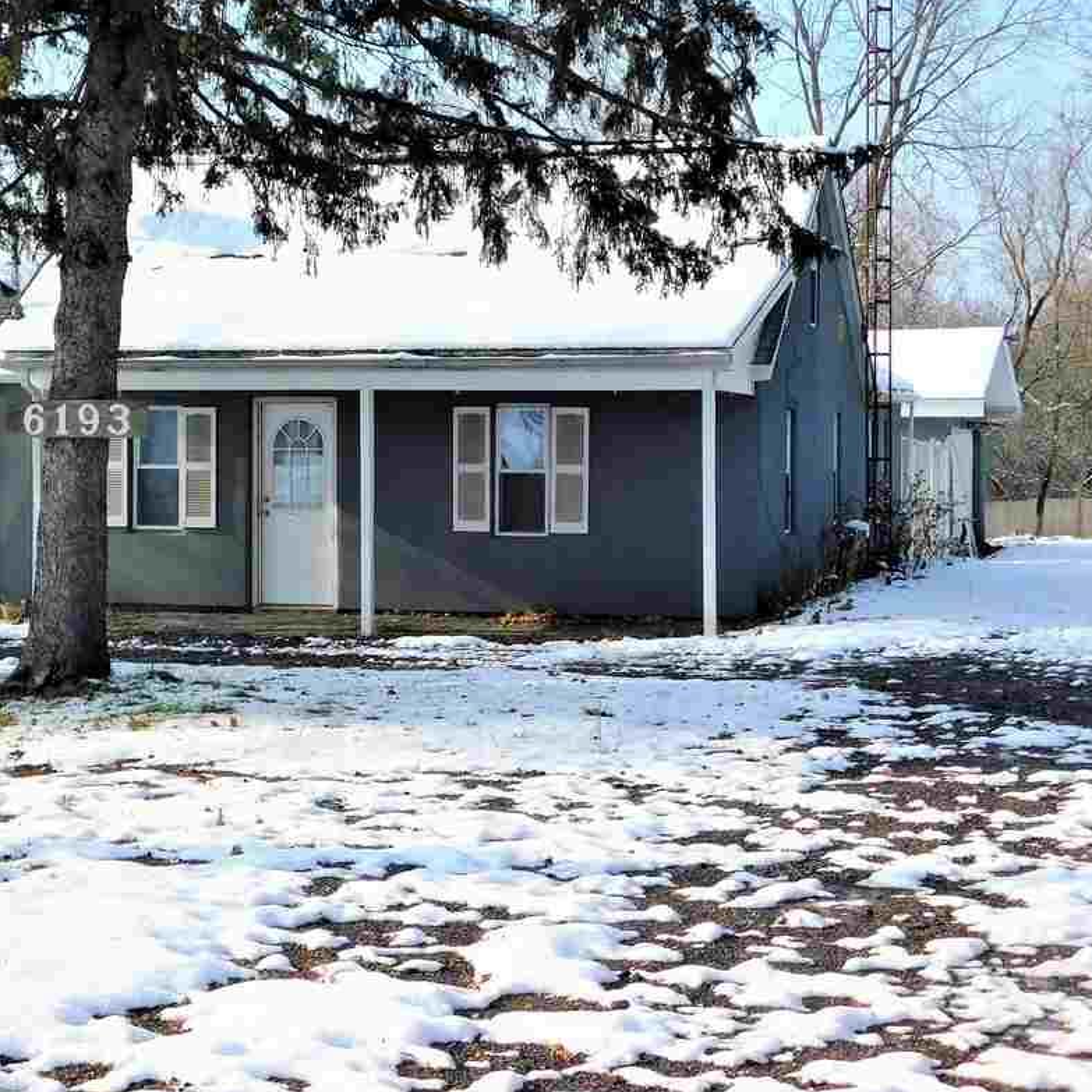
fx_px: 2320
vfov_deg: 26.5
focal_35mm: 65
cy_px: 457
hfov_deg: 26.5
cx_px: 467
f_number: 7.4
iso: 125
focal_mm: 8
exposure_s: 1/400
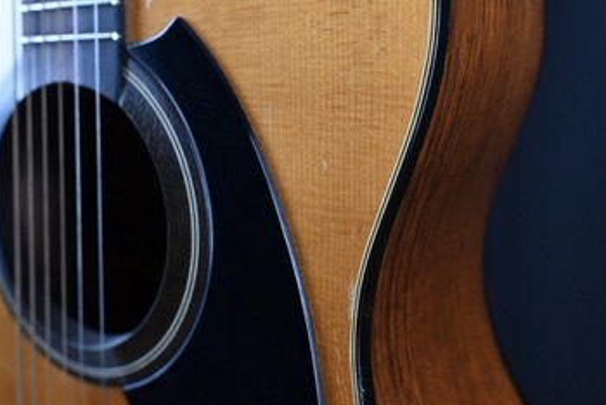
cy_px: 177
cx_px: 298
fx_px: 623
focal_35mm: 37
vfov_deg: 36.0
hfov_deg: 51.8
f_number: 2.8
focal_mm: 16
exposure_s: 1/125
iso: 2500
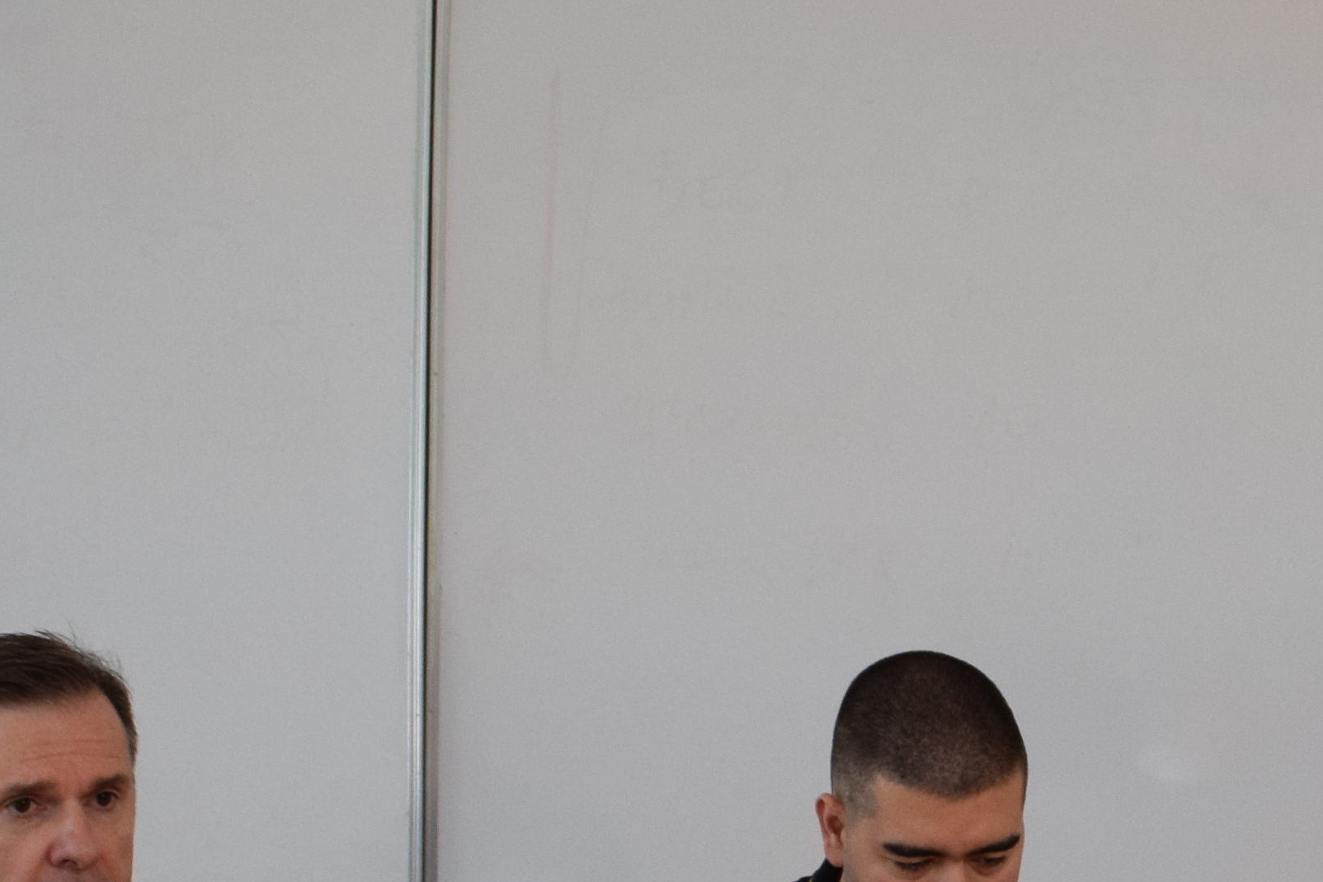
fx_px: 3711
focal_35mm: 101
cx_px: 1245
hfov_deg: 19.7
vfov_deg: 13.3
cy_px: 962
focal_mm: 18
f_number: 4
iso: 500
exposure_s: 1/60
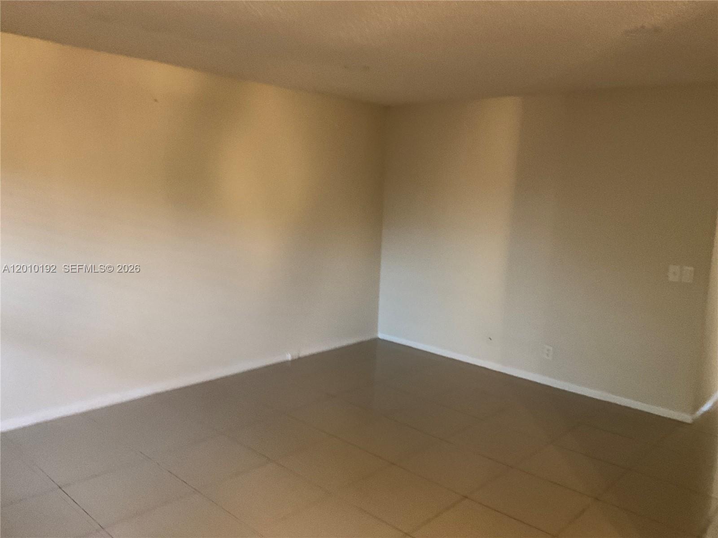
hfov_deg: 61.7
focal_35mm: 29
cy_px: 269
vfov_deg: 48.2
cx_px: 359
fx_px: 602
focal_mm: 3
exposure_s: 1/30
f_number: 1.8
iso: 320
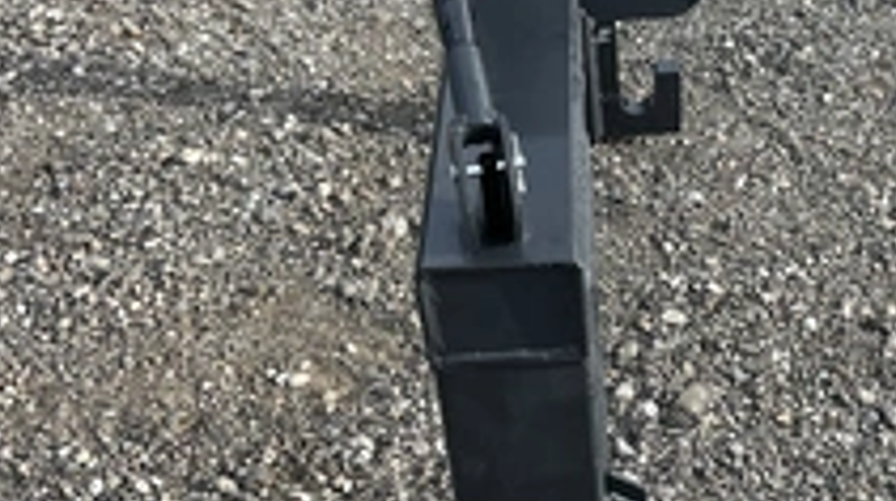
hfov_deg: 34.4
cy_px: 183
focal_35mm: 60
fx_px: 1424
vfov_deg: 19.9
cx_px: 633
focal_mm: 3
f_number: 1.8
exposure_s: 1/425
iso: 25
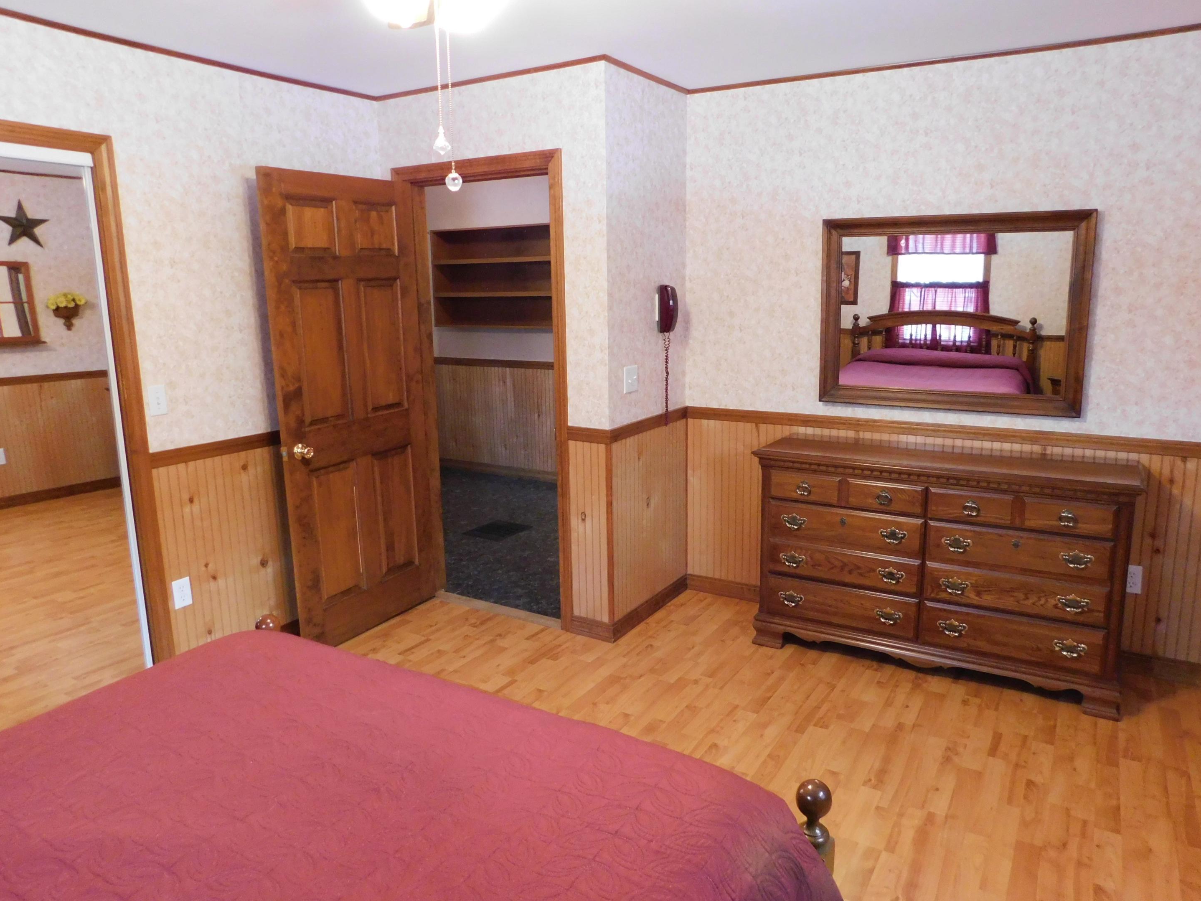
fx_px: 833
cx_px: 626
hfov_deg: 71.6
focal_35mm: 24
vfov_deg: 56.8
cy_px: 436
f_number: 3
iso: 400
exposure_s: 1/20
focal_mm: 4
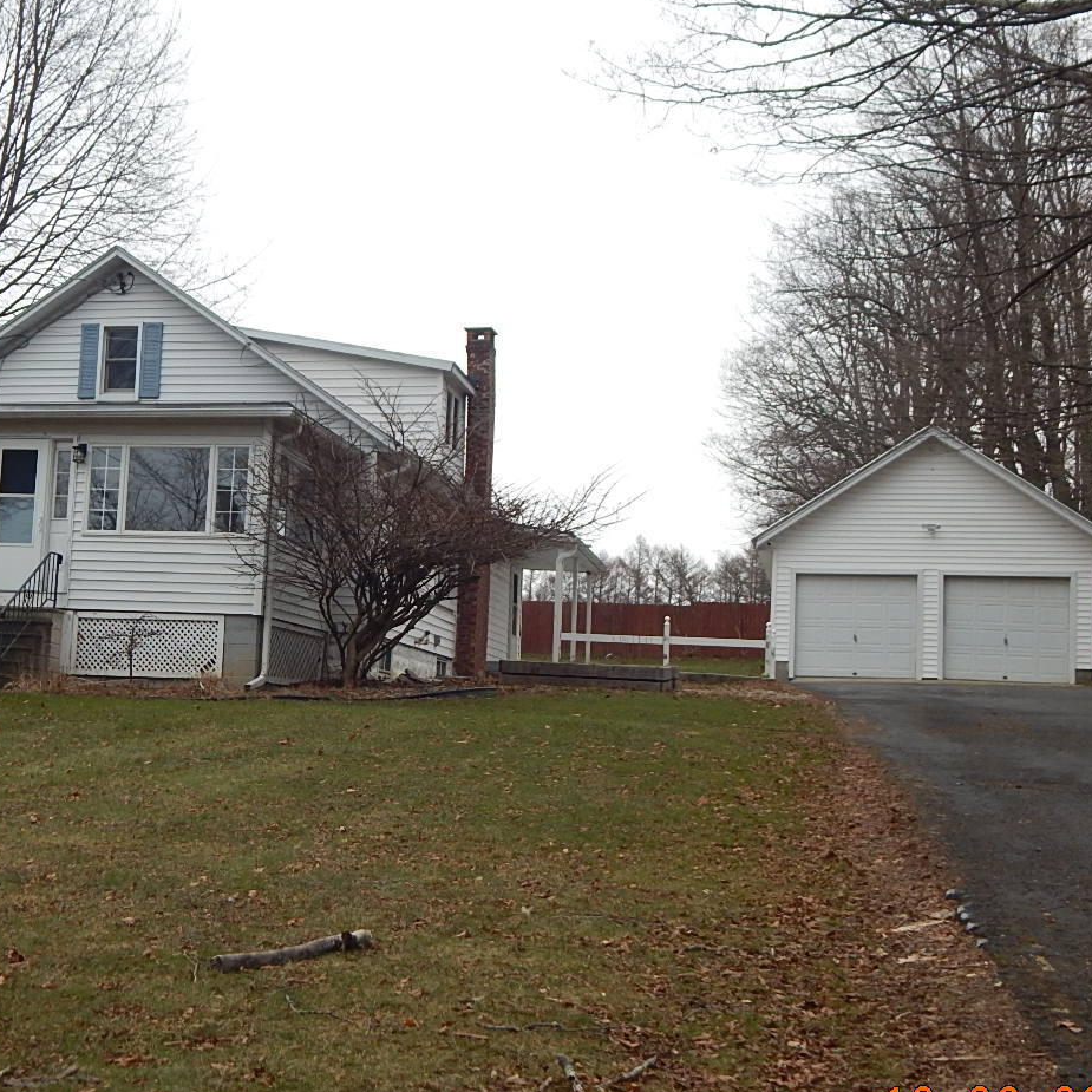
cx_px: 342
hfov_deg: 32.4
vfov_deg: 32.8
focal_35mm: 52
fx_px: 1856
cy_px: 549
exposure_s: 1/320
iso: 125
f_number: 3.3
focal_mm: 6.1
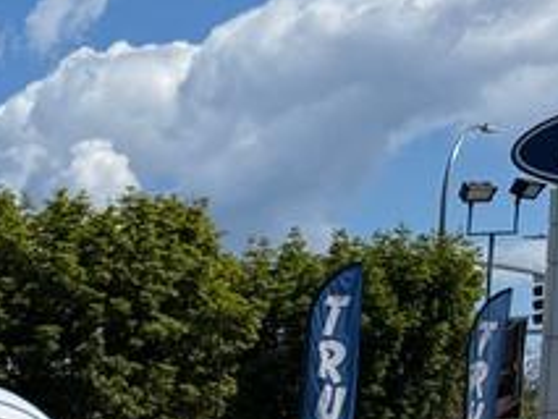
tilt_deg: -4.4
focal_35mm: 144
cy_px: 835
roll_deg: +0.6
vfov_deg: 9.6
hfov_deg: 11.0
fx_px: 2323
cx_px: -896
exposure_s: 1/9091
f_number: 1.78
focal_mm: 6.76
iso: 80
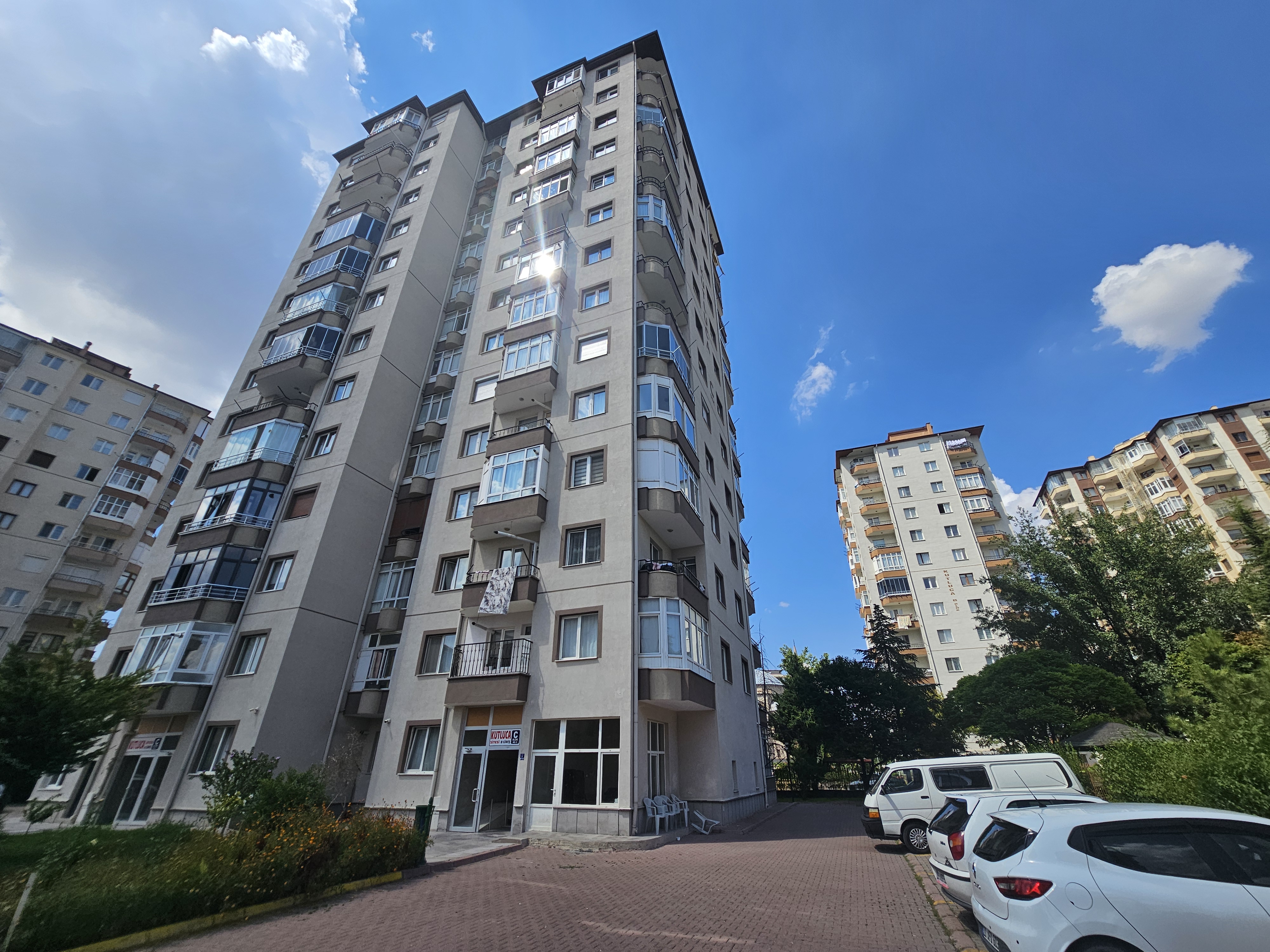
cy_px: 476
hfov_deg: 106.2
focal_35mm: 13
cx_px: 635
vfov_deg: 89.9
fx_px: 477
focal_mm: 2.2
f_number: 2.2
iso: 50
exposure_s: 1/2767
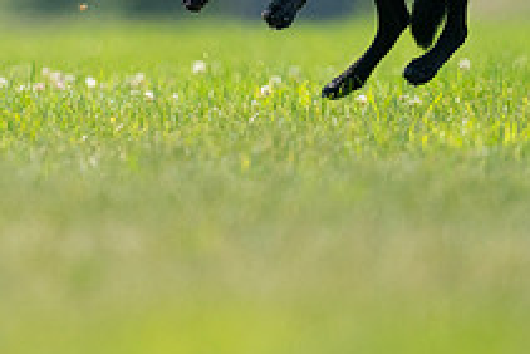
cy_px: -117
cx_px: 85
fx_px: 24249
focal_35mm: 1646
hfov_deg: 1.3
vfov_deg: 0.8
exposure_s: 1/4000
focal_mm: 600
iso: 2000
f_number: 6.3
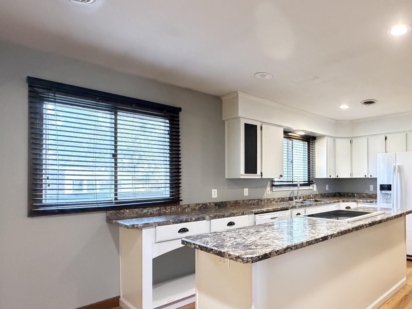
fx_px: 274
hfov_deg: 67.1
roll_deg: +0.2
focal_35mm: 23
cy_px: 176
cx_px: 329
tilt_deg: +0.7
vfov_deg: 58.7
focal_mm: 2.22
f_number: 2.2
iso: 1250
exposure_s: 1/60
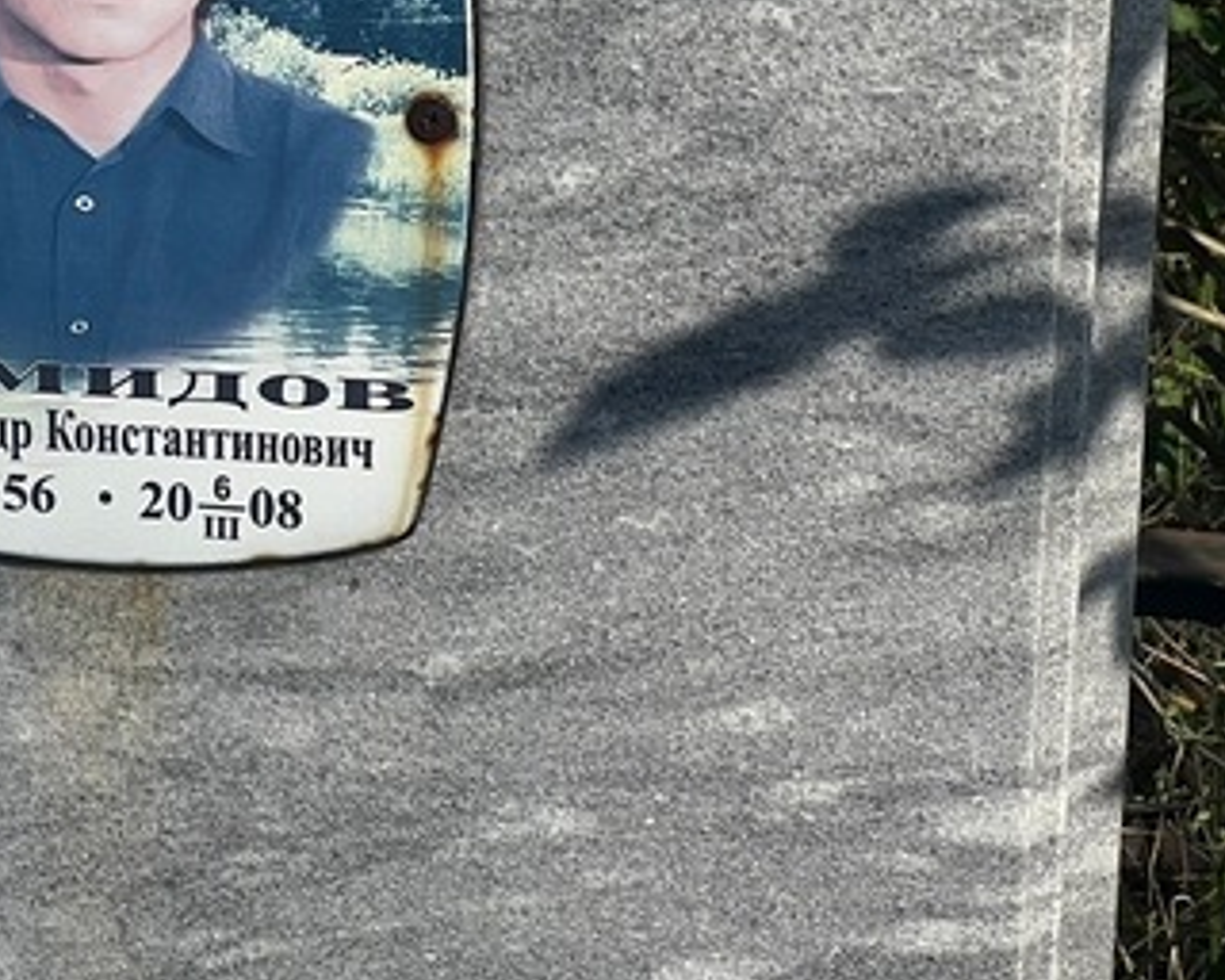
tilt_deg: -16.2
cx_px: -234
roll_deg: -2.4
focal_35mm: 188
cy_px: 31
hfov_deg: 10.1
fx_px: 6816
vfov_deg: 8.2
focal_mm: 9
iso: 32
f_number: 2.8
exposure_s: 1/995
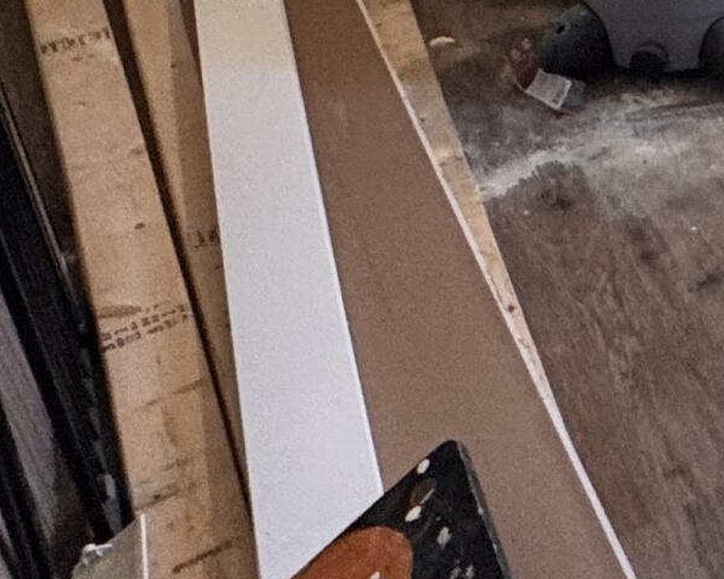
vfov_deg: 16.9
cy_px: -558
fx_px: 1478
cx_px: 1464
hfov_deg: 18.1
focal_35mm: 69
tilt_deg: -9.8
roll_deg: -6.0
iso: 125
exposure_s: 1/61
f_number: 2.2
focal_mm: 2.22
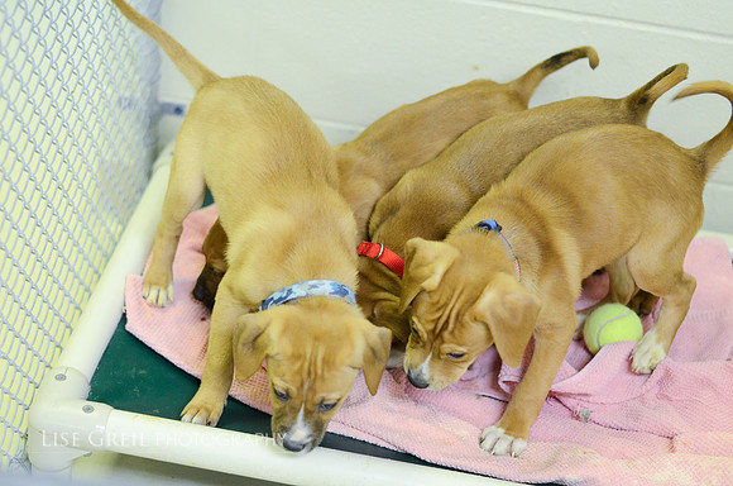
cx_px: 366
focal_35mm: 75
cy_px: 243
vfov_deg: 18.1
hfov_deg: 27.0
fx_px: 1524
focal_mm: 50
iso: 2000
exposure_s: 1/400
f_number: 2
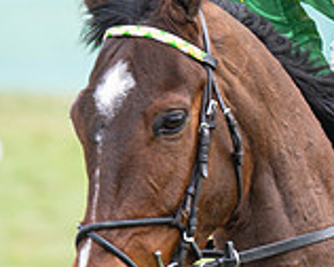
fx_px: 11769
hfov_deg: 1.6
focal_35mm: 1192
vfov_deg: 1.3
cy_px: 148
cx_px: 394
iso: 200
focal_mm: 190
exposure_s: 1/320
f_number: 4
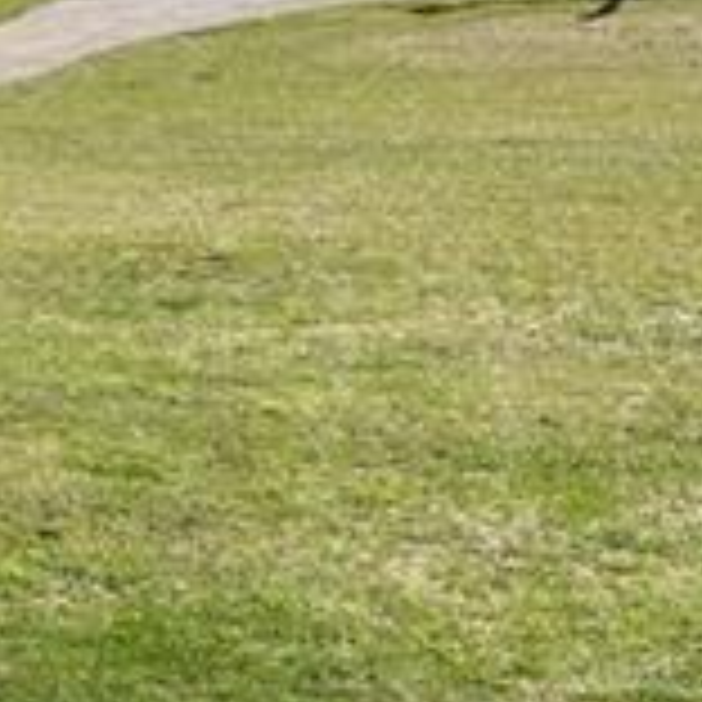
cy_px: 104
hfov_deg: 15.3
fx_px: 2157
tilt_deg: -4.9
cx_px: -657
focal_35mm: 94
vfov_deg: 18.3
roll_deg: +0.2
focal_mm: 5.1
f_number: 1.6
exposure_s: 1/2410
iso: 50
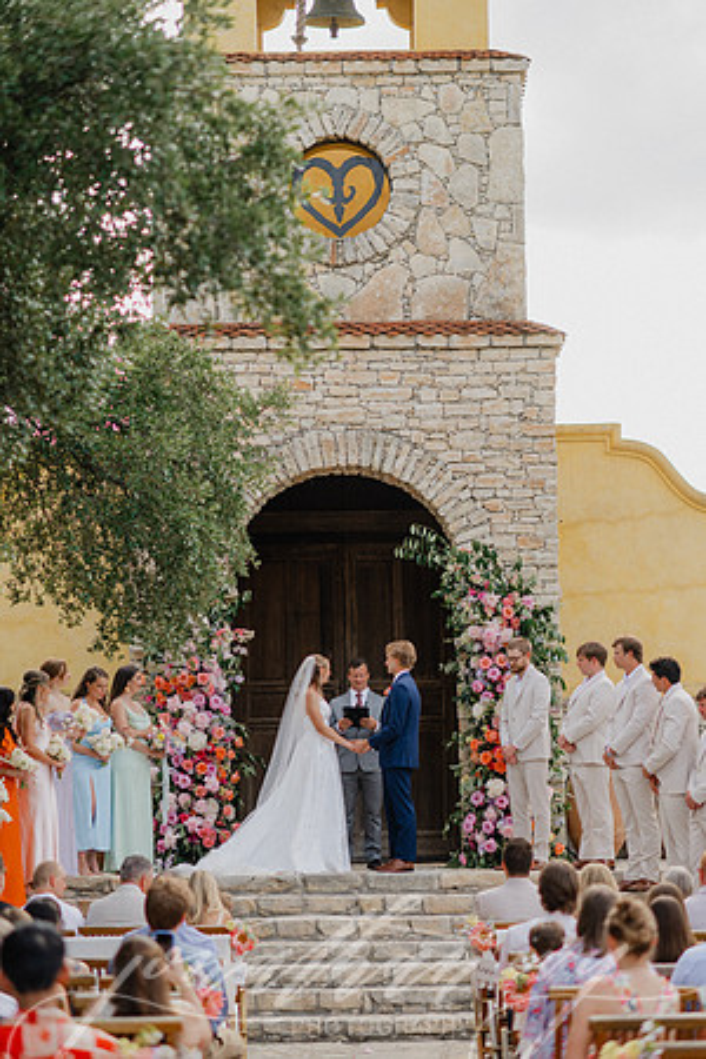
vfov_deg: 23.9
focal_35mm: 85
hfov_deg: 16.1
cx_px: 353
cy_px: 530
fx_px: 2500
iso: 80
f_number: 2
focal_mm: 85
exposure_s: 1/800
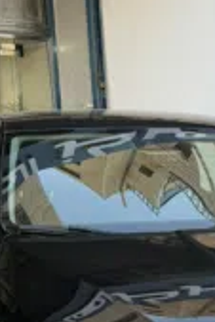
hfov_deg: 11.5
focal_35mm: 118
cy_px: 343
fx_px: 1055
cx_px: 232
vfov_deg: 16.9
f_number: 1.78
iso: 64
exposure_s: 1/386
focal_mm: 6.76
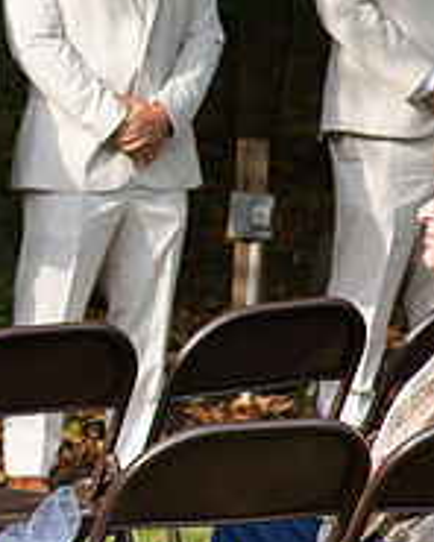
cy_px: 166
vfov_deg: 7.7
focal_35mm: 250
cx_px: -405
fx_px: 4014
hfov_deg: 6.0
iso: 640
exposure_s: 1/640
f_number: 5.6
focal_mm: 85
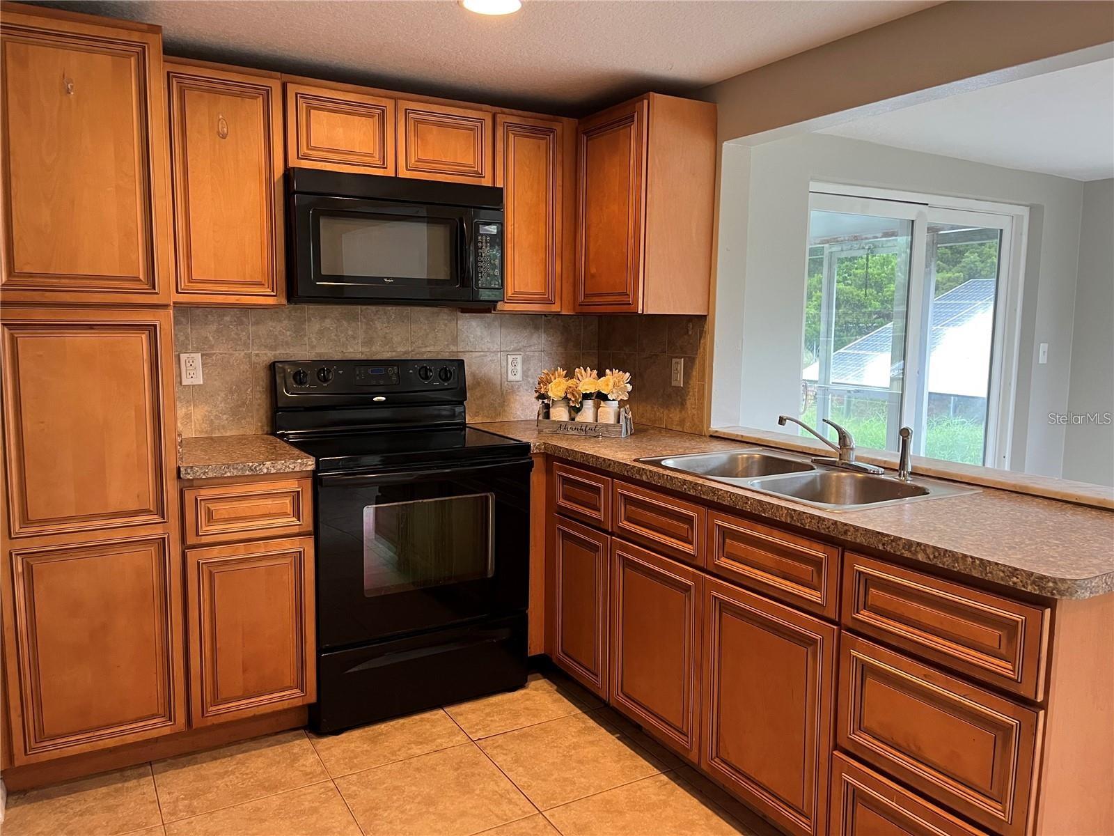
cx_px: 557
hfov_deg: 67.3
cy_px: 418
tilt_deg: -6.6
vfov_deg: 53.1
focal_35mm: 26
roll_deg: -0.3
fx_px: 837
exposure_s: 1/60
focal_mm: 5.1
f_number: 1.6
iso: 200
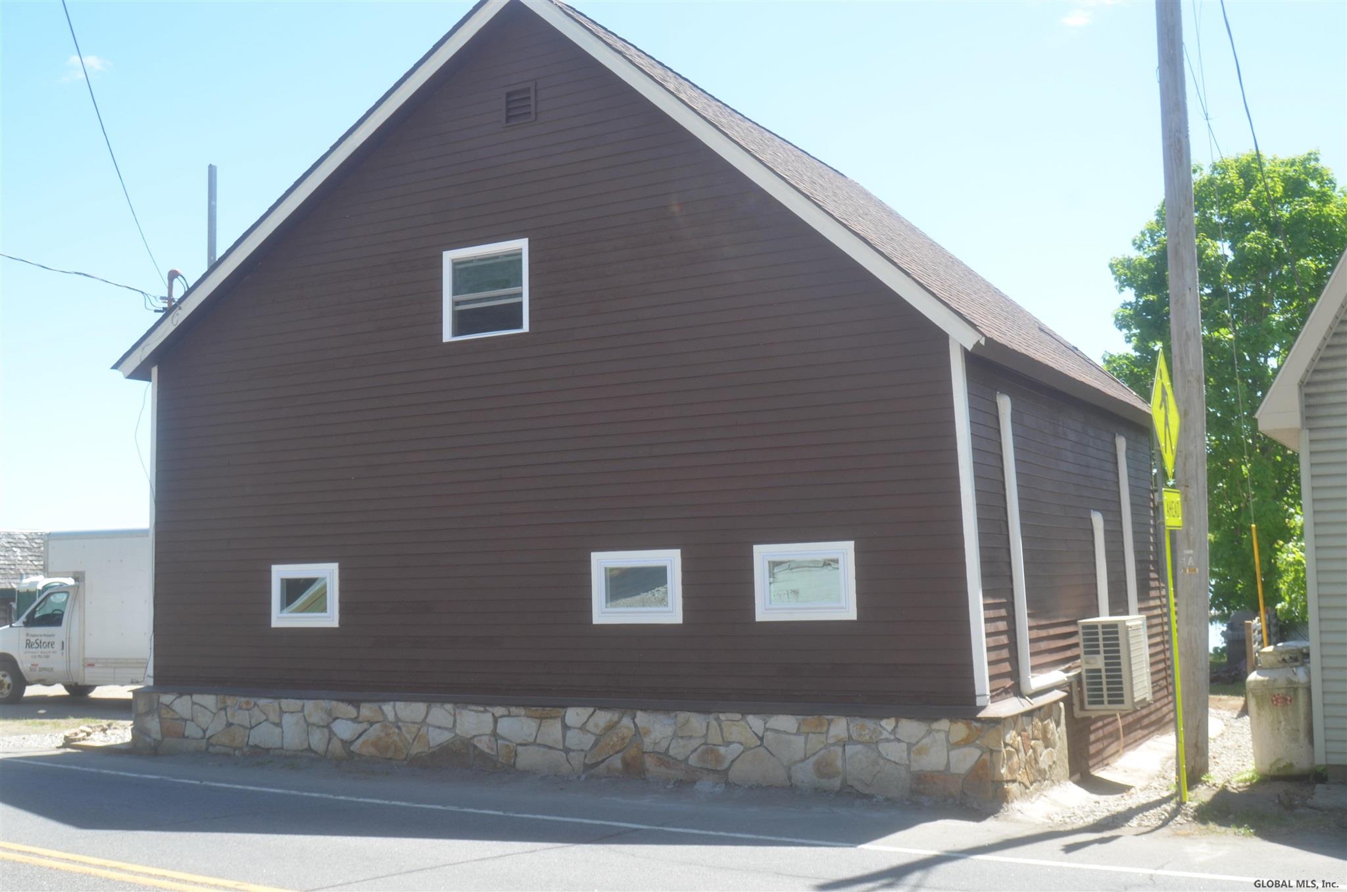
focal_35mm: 39
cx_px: 674
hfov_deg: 49.6
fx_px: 1456
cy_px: 446
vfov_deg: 34.1
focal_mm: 26
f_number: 7.1
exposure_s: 1/200
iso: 200
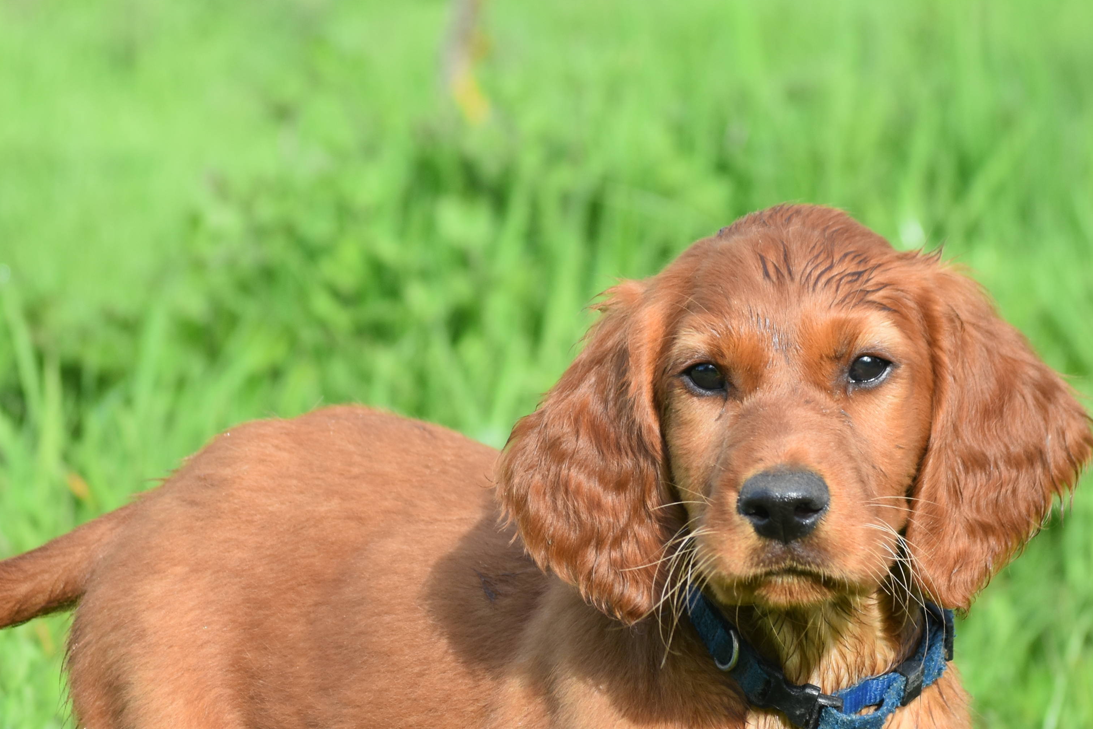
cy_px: 529
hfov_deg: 6.8
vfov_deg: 4.5
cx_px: 451
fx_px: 9199
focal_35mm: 303
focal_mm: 102
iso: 200
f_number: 6.3
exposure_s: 1/250
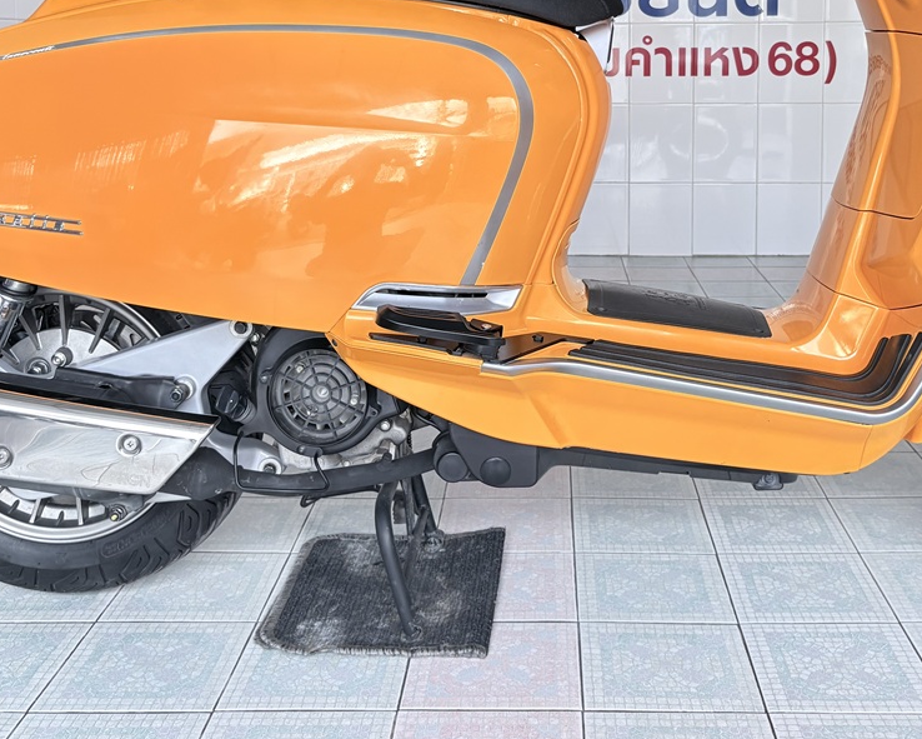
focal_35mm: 44
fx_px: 1201
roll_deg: +0.6
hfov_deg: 41.8
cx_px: 543
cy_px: 153
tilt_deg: -5.7
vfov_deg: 33.2
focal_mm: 5.96
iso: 125
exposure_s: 1/88
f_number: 1.6
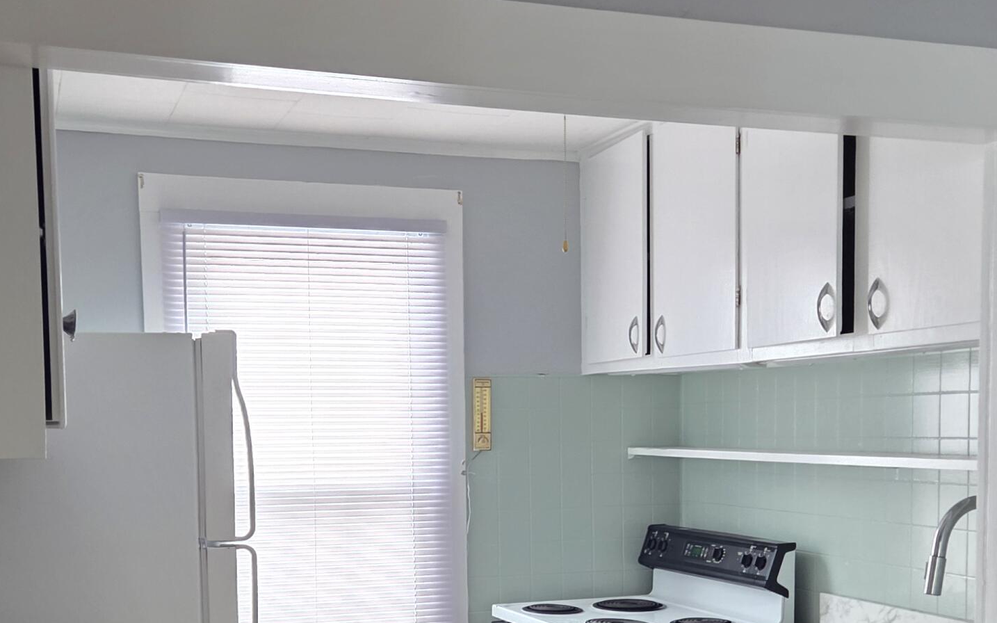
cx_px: 494
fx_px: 1386
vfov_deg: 24.7
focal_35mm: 51
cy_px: 544
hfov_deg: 39.6
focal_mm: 5.4
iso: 400
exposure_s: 1/40
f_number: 1.8
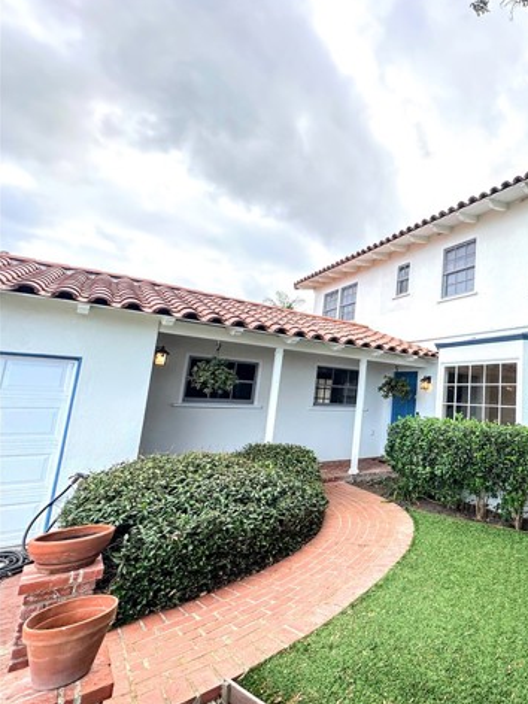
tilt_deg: +8.6
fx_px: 386
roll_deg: -2.6
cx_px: 476
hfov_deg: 58.6
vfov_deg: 84.7
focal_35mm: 19
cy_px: 348
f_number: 2.2
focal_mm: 2.22
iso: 40
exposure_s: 1/525
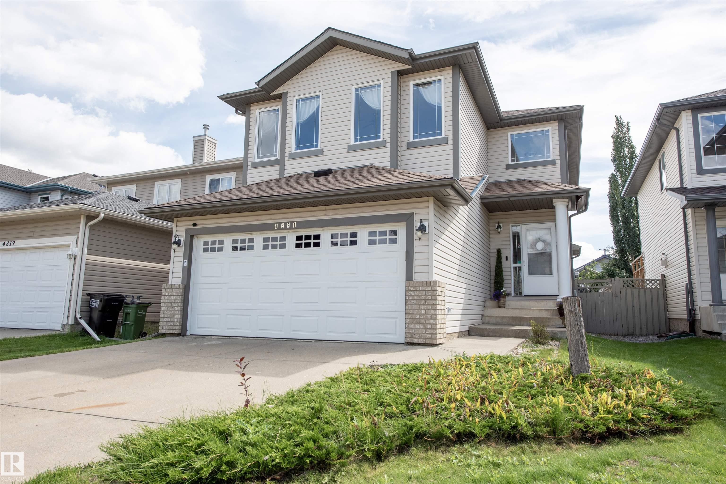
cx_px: 363
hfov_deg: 73.7
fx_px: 484
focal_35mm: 24
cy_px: 242
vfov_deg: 53.2
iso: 100
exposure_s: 1/200
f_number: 9
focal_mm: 24
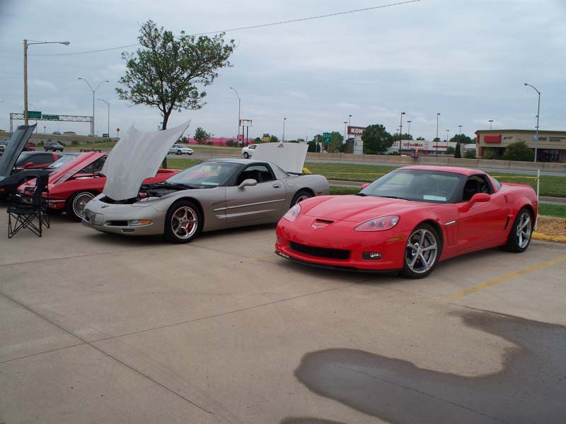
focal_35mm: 36
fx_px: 589
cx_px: 283
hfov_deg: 51.4
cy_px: 212
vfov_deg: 39.7
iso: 64
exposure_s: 1/320
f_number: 5
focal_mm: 7.5
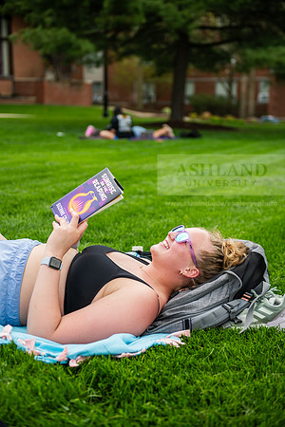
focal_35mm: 56
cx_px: 142
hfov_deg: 24.2
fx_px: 665
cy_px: 214
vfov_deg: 35.6
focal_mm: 56
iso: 80
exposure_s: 1/320
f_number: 3.2
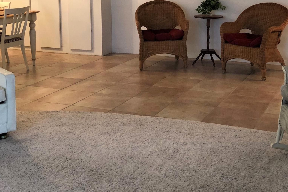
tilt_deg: -5.2
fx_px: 456
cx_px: 172
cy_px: 14
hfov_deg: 34.9
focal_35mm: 57
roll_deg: +0.8
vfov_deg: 23.1
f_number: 1.8
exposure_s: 1/15
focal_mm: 3.99
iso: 80
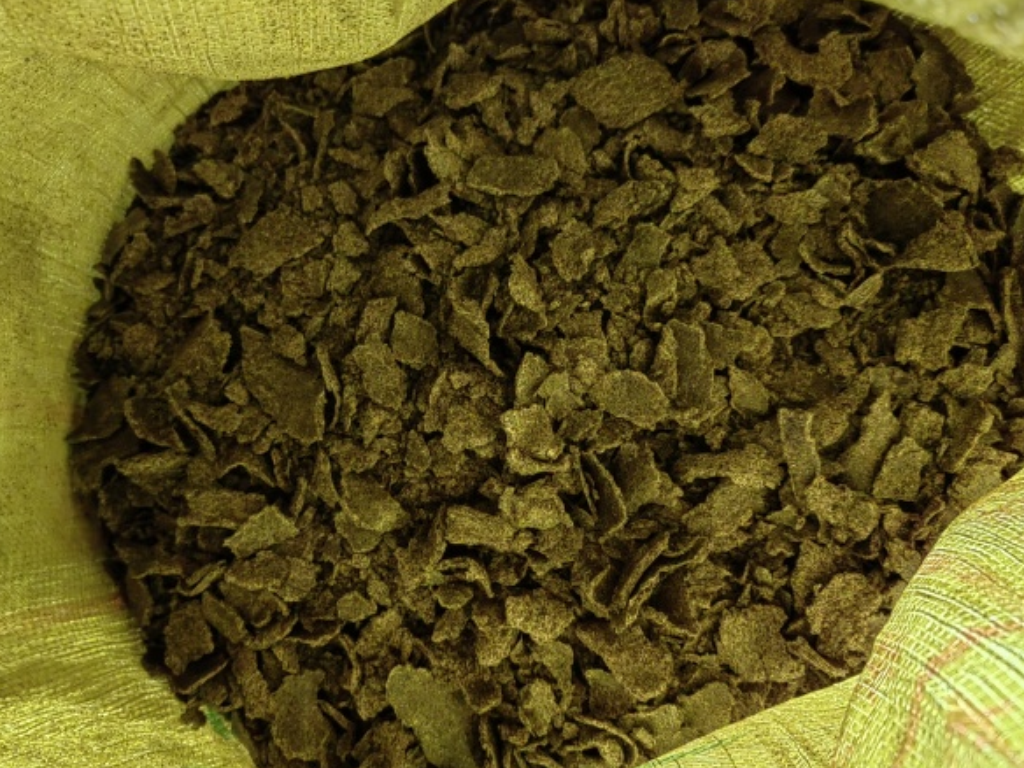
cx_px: 500
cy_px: 396
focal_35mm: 37
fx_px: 1095
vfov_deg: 38.7
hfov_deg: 50.1
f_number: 1.9
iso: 200
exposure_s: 1/100
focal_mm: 5.52
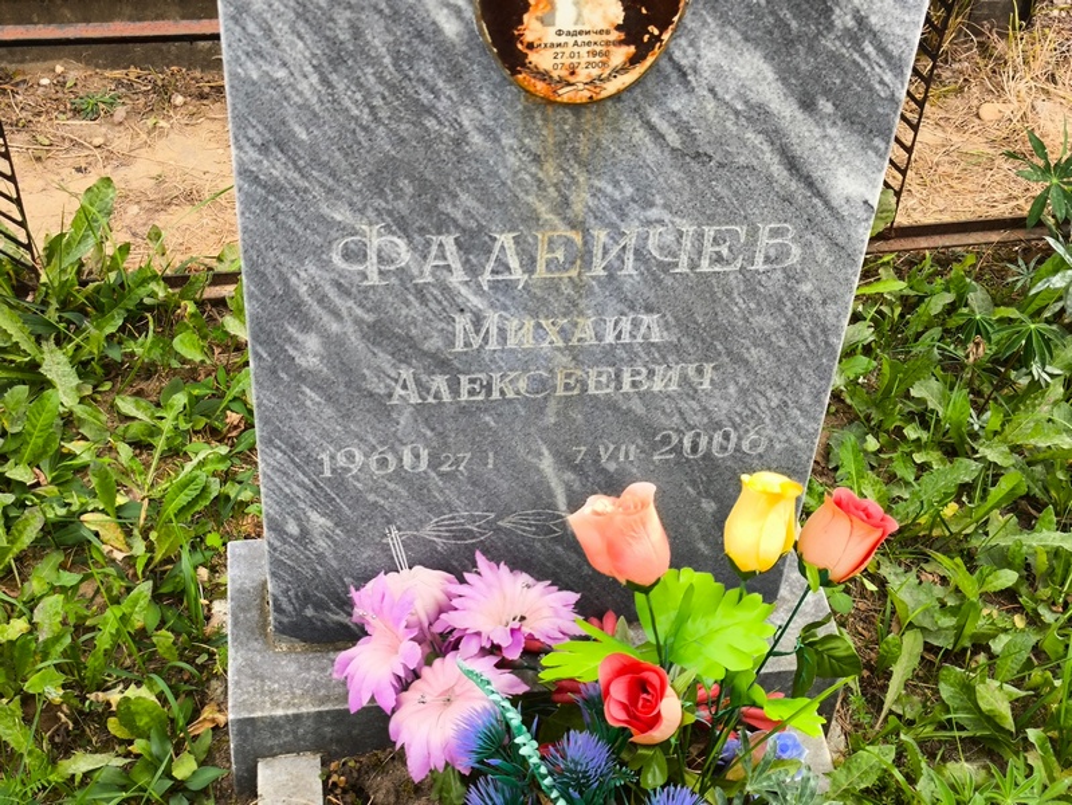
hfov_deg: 38.2
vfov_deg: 29.1
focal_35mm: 50
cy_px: 402
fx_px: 1549
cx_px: 536
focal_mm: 4.71
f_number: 1.7
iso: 50
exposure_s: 1/160
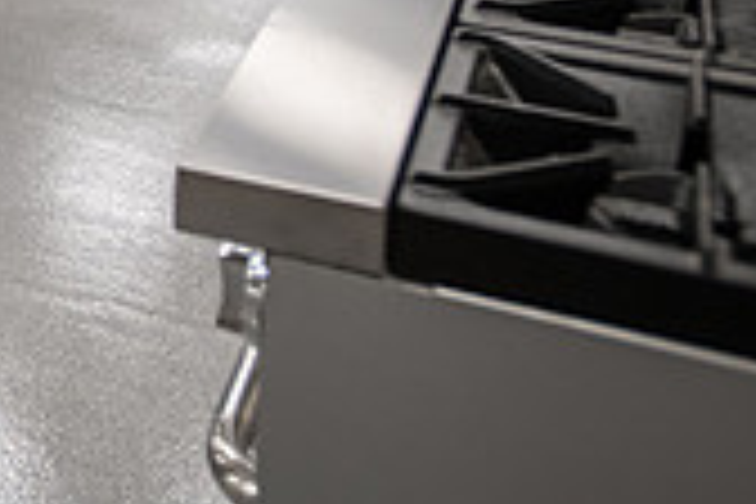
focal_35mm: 76
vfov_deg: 15.9
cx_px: -333
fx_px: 1596
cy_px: -326
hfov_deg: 22.5
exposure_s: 1/160
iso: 800
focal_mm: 22
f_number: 3.5
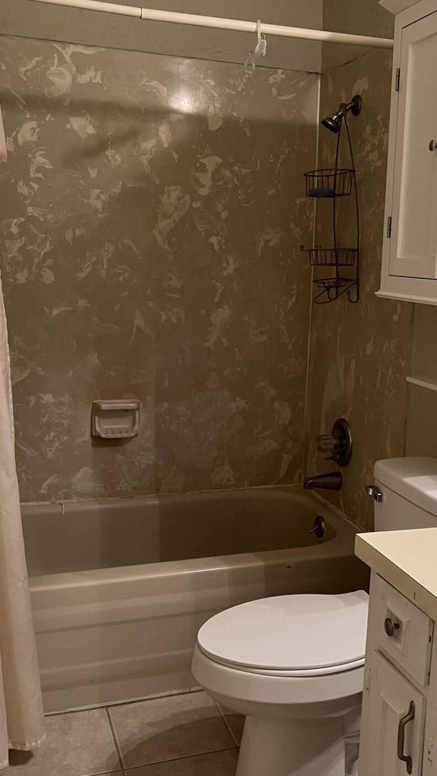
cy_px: 385
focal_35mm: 40
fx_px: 824
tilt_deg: -8.7
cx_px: 290
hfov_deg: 29.5
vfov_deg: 50.5
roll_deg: -2.5
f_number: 1.5
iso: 320
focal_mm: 5.7
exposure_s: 1/60
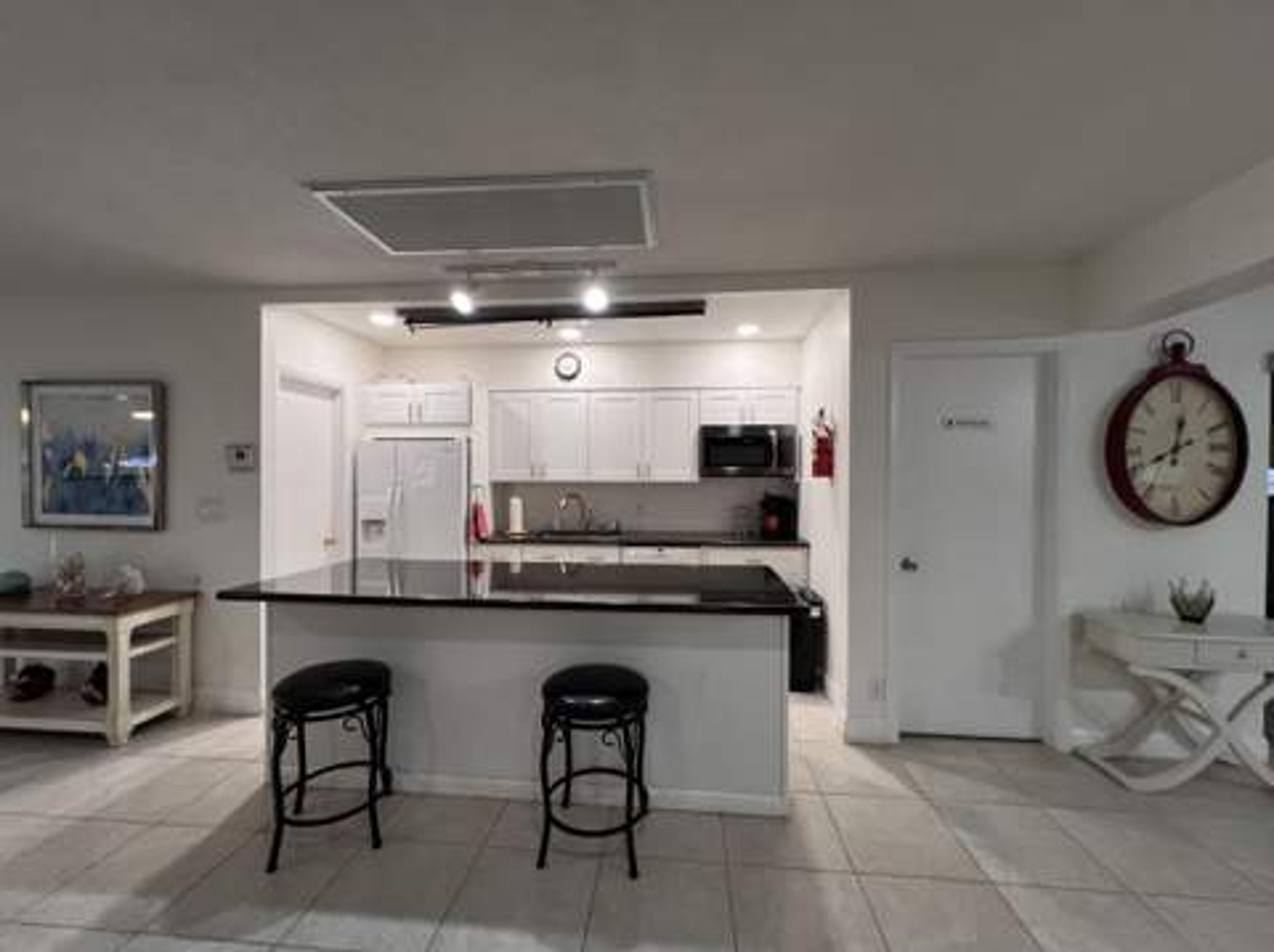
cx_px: 637
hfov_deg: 106.2
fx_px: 478
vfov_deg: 89.8
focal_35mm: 13
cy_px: 476
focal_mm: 1.57
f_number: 1.8
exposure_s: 1/120
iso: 160
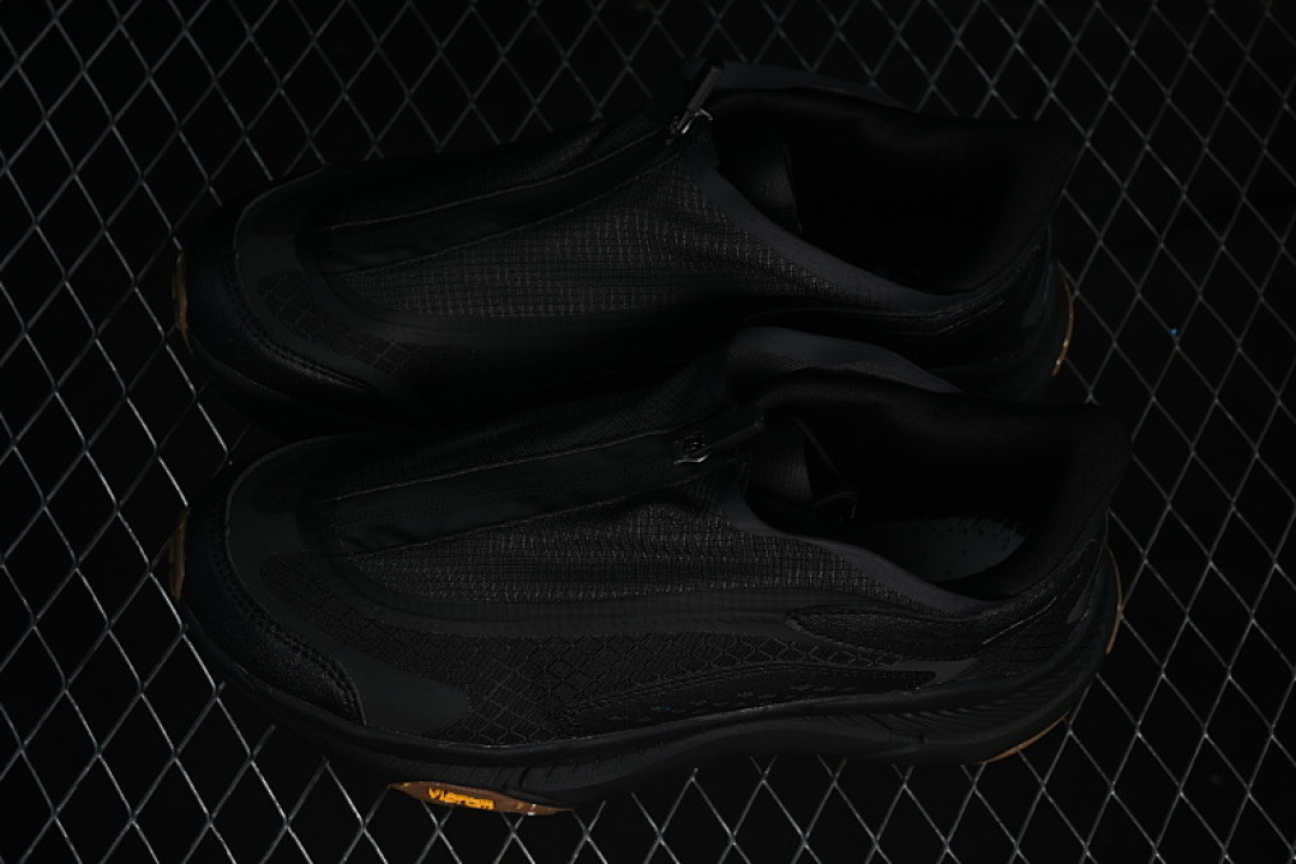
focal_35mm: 75
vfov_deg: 18.2
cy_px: 432
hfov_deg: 27.0
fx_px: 2700
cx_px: 648
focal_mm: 50
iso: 160
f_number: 6.3
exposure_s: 1/40
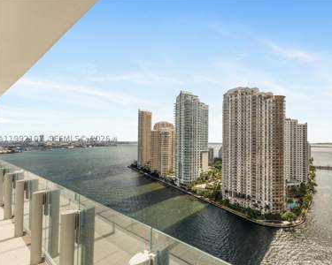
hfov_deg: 84.7
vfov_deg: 73.8
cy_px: 137
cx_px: 208
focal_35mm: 18
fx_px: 177
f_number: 9
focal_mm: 10
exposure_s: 1/100
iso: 100
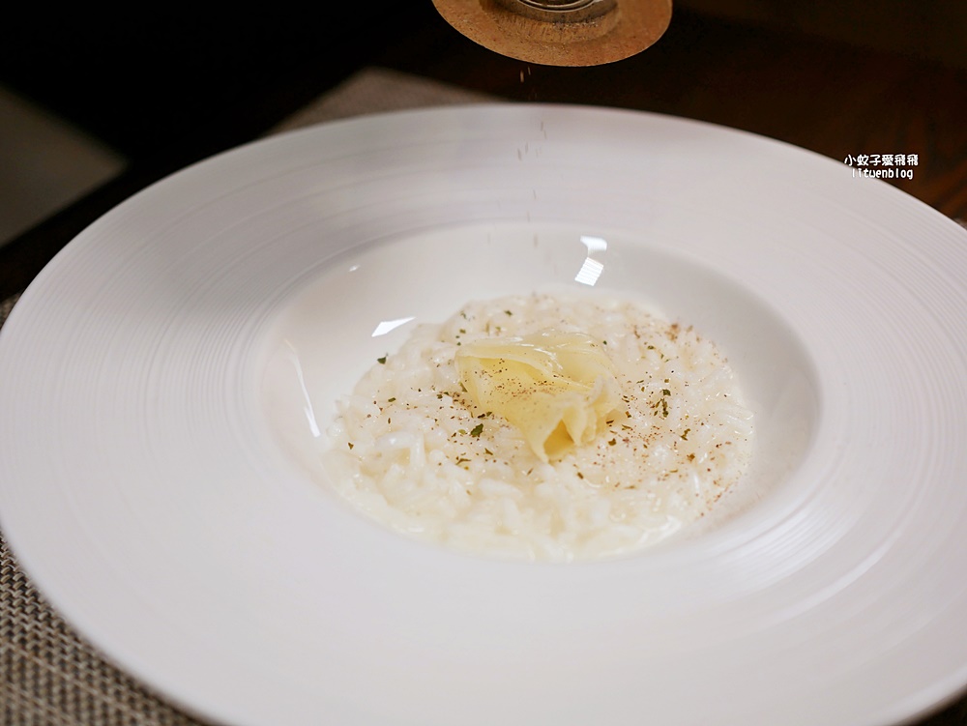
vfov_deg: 29.1
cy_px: 363
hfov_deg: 38.2
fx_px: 1397
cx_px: 484
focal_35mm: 50
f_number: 1.8
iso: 200
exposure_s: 1/320
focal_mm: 25
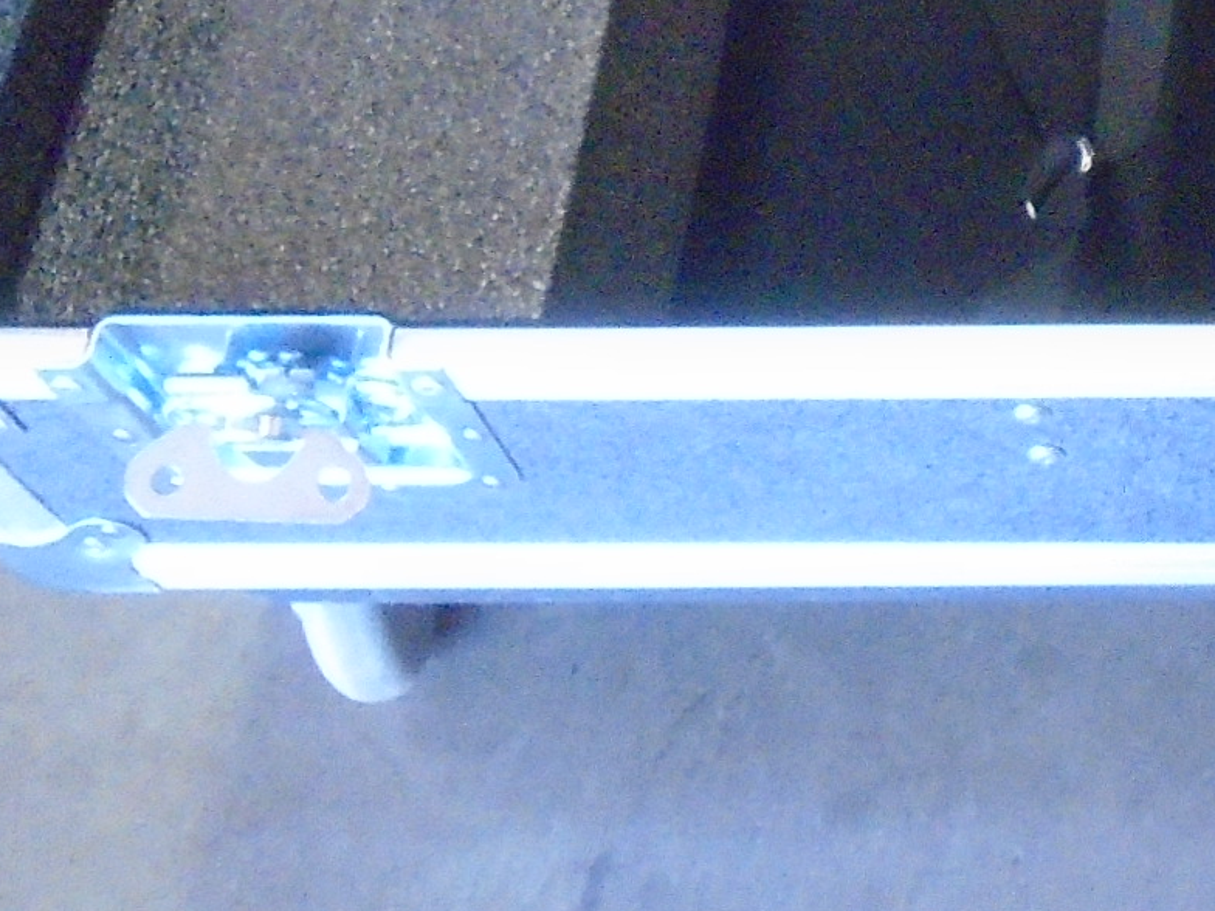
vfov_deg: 16.8
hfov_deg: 20.3
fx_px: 3019
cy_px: -6
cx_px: 1686
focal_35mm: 86
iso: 800
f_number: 3.2
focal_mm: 4.6
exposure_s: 1/60
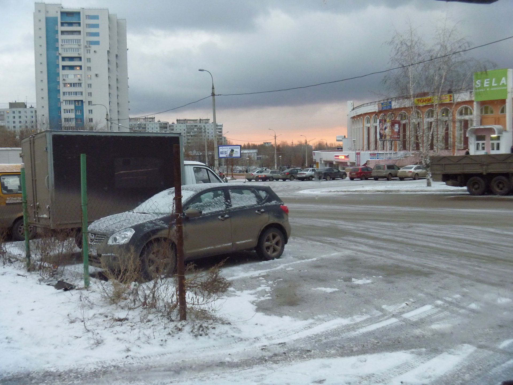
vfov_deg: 40.7
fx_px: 519
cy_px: 192
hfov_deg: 52.6
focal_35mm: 35
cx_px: 256
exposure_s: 1/30
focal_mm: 6.3
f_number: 3.5
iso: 320
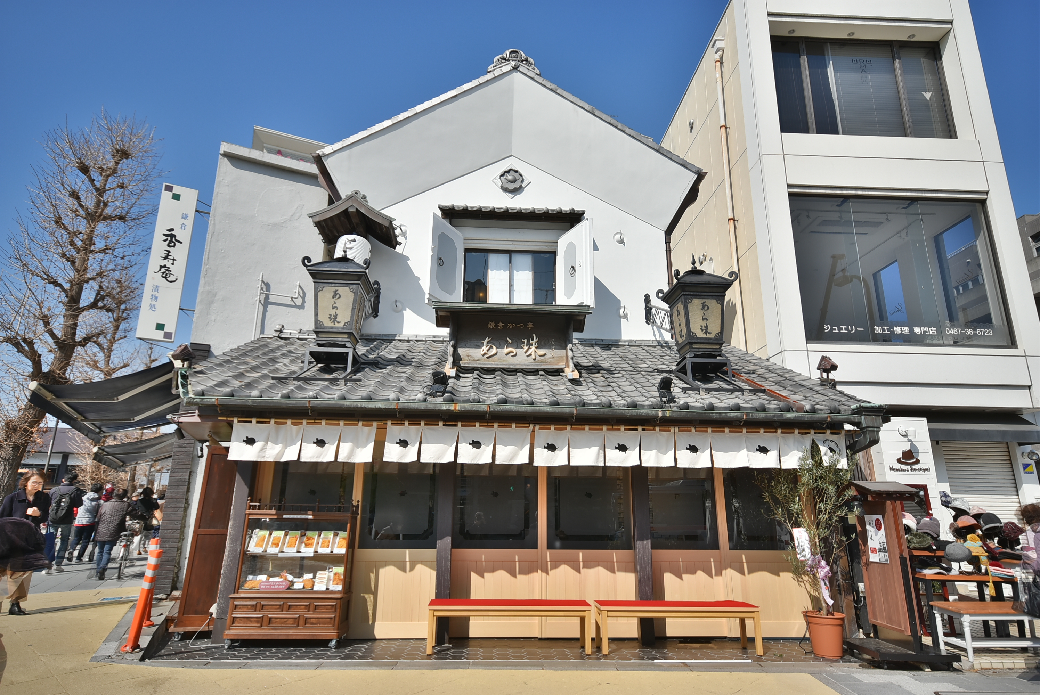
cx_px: 520
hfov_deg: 81.2
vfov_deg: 59.6
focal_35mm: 21
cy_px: 348
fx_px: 607
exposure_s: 1/800
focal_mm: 14
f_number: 7.1
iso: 400
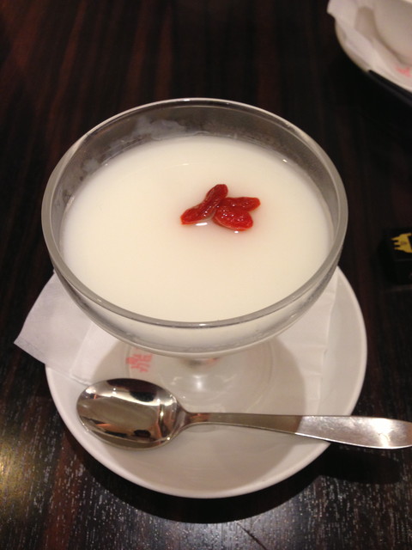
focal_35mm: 33
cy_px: 275
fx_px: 524
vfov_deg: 55.4
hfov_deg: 42.9
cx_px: 206
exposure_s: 1/20
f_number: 2.4
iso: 100
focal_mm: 4.13
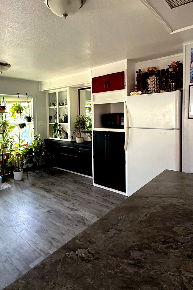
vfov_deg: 75.7
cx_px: 75
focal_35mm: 23
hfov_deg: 54.6
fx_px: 185
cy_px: 125
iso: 250
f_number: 2.2
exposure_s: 1/99
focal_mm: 2.22
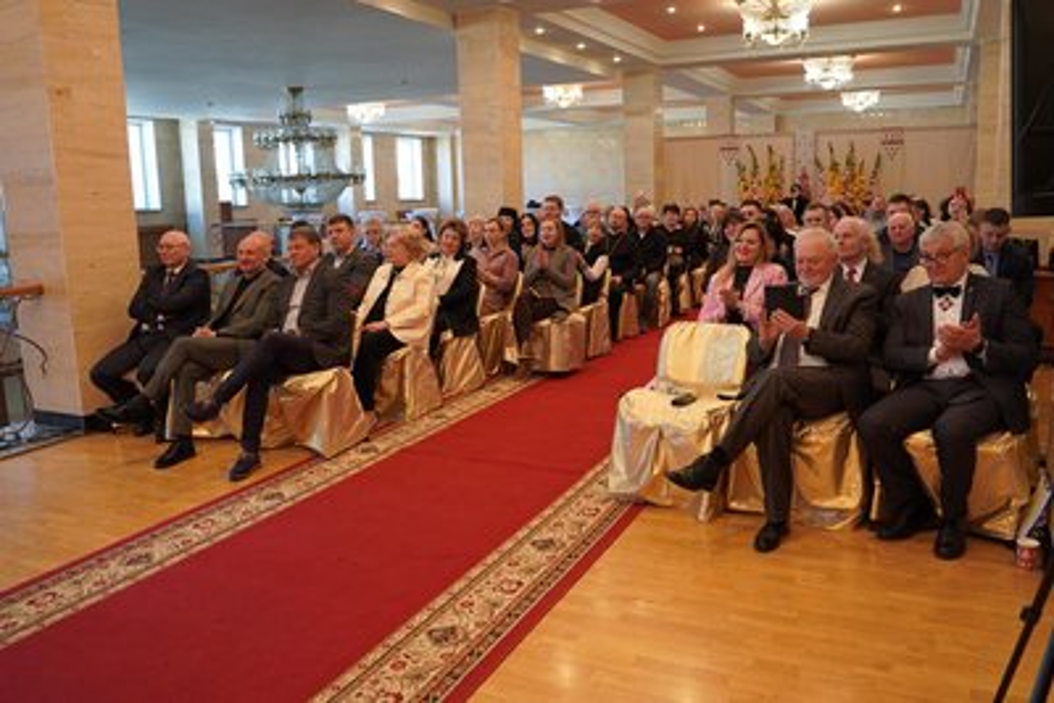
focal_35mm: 28
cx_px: 527
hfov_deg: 65.5
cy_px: 352
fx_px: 820
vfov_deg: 46.4
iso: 2000
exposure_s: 1/160
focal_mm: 28
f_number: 4
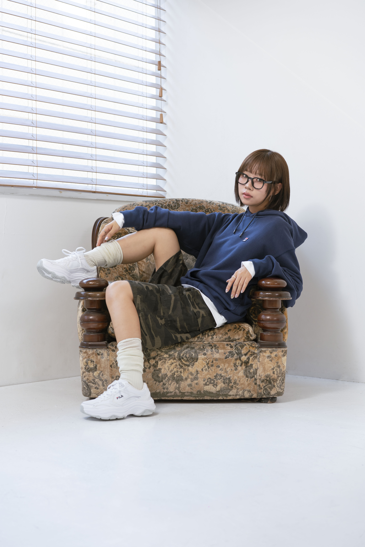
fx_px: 836
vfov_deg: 36.2
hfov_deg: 24.6
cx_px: 182
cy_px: 274
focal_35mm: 55
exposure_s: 1/160
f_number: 4.5
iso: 320
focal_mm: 55
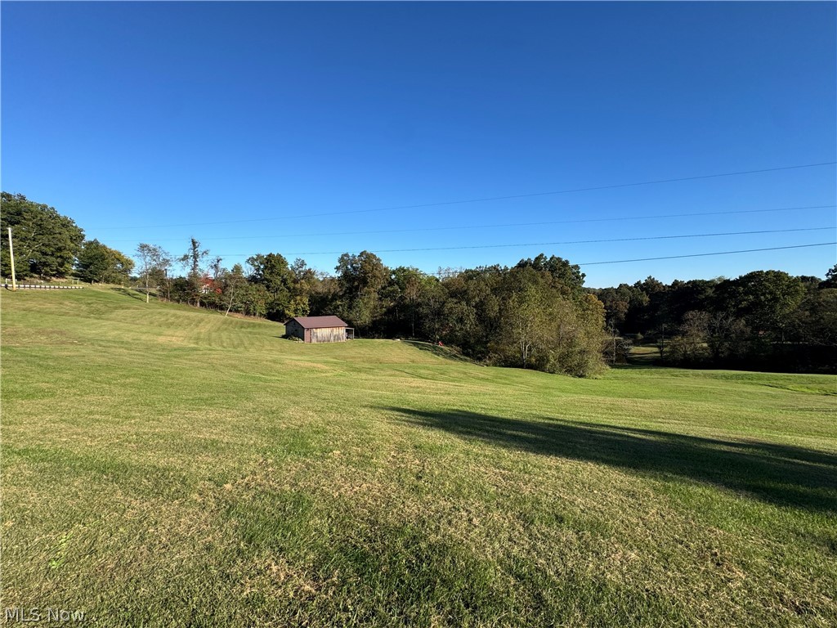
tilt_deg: -4.4
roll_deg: +0.0
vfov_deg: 85.7
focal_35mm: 14
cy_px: 314
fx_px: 339
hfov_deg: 102.1
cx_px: 418
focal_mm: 2.22
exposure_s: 1/1420
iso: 50
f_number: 2.2
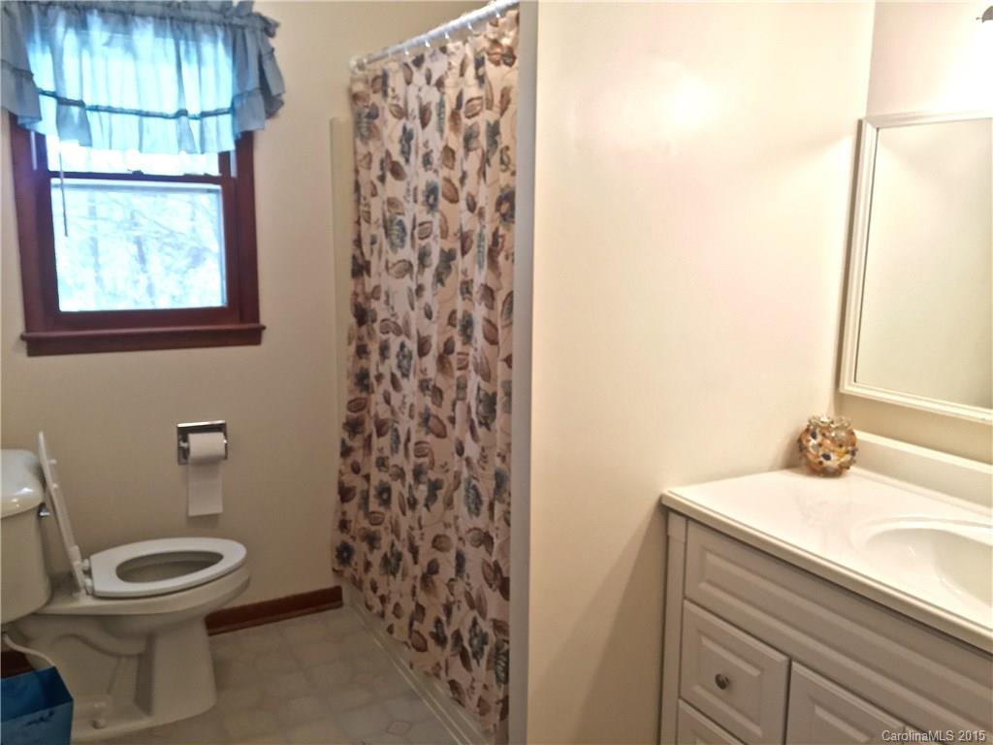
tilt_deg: -9.9
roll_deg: -0.9
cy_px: 372
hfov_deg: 61.7
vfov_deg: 48.2
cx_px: 496
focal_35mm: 29
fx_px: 832
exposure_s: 1/30
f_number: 2.2
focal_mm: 4.15
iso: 64
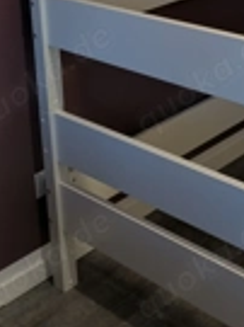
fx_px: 668
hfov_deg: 19.5
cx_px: 295
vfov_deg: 24.7
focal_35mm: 71
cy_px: -70
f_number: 1.85
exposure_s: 1/25
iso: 202
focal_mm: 6.81
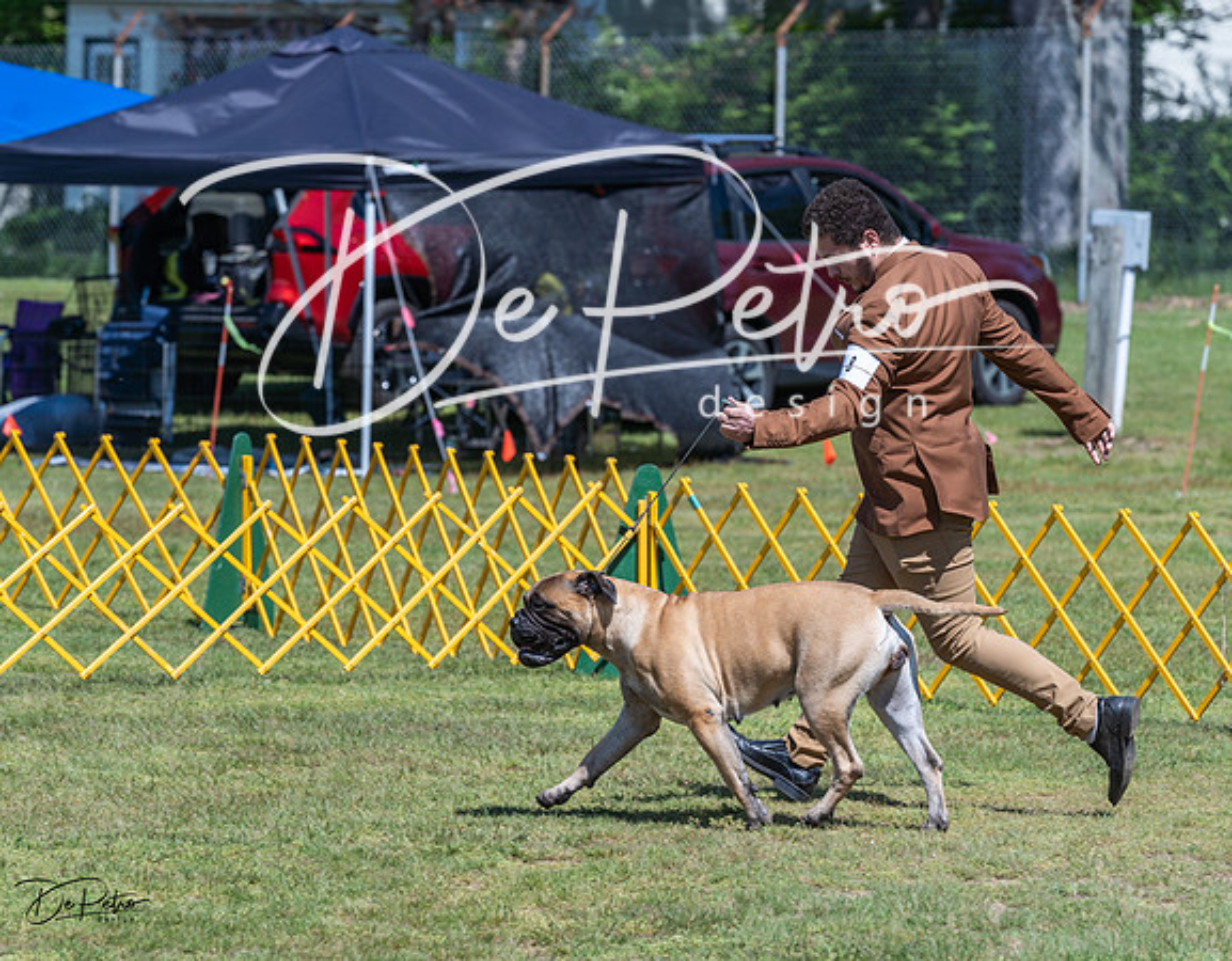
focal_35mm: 241
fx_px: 8713
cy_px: 473
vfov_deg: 6.3
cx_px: 621
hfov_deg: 8.1
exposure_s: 1/640
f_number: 6.3
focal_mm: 200
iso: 125
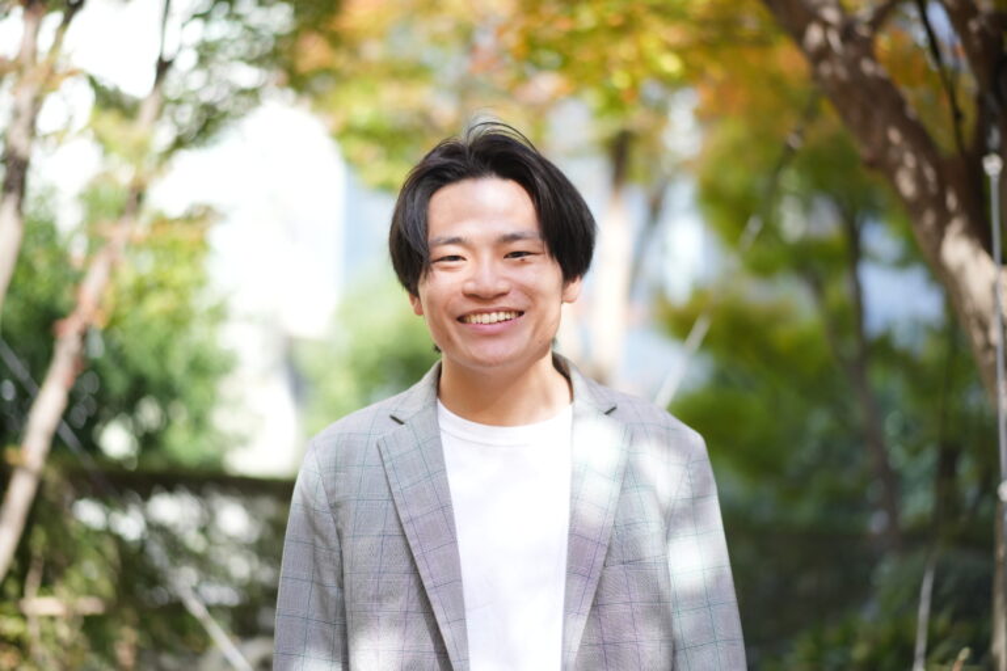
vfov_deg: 24.6
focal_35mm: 55
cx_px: 504
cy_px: 336
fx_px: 1538
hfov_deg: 36.2
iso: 800
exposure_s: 1/125
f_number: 1.8
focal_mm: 55
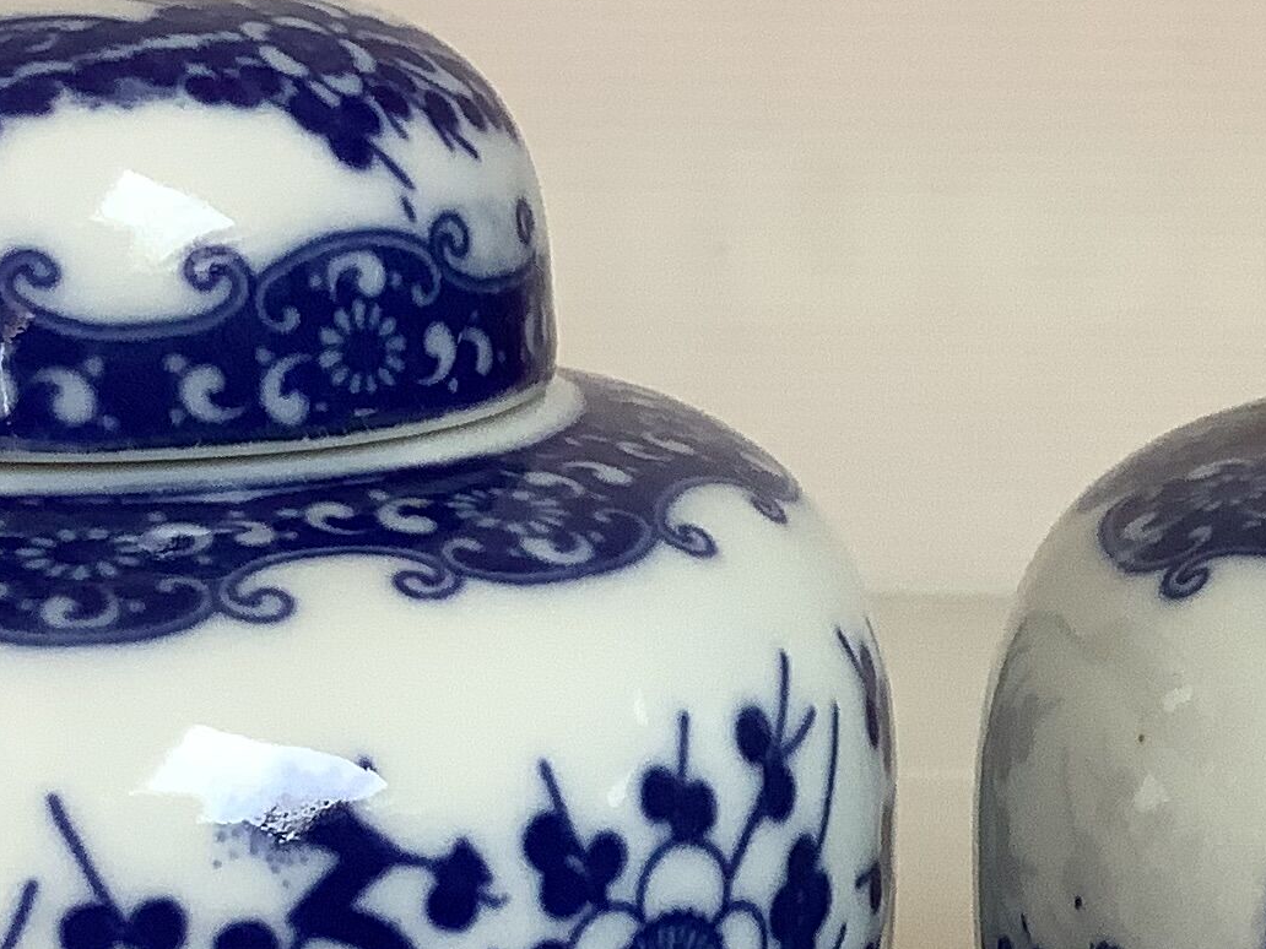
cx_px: 997
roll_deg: +0.0
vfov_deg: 14.6
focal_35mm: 98
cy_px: 1149
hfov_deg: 19.8
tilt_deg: -21.7
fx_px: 3584
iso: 64
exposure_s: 1/100
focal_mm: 3.3
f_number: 2.4
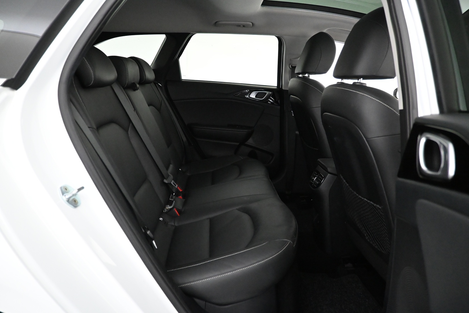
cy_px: 156
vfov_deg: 53.1
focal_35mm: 24
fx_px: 313
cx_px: 234
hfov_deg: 73.7
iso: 5600
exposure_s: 1/60
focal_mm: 16
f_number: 3.5
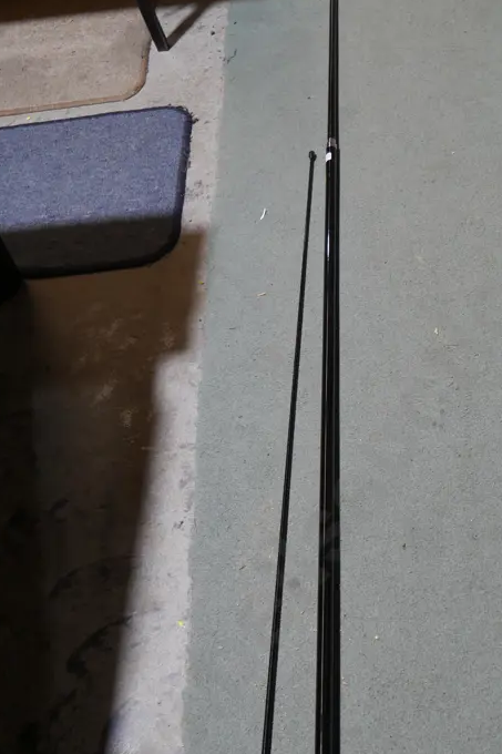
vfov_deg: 41.8
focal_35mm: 47
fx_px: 984
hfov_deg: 28.1
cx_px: 398
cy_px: 441
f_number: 3.6
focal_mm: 15
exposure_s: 1/60
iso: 320
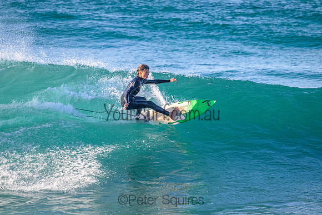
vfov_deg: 2.2
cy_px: 108
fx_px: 5636
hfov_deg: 3.3
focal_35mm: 630
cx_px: 161
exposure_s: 1/2000
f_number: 11
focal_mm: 630
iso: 4000
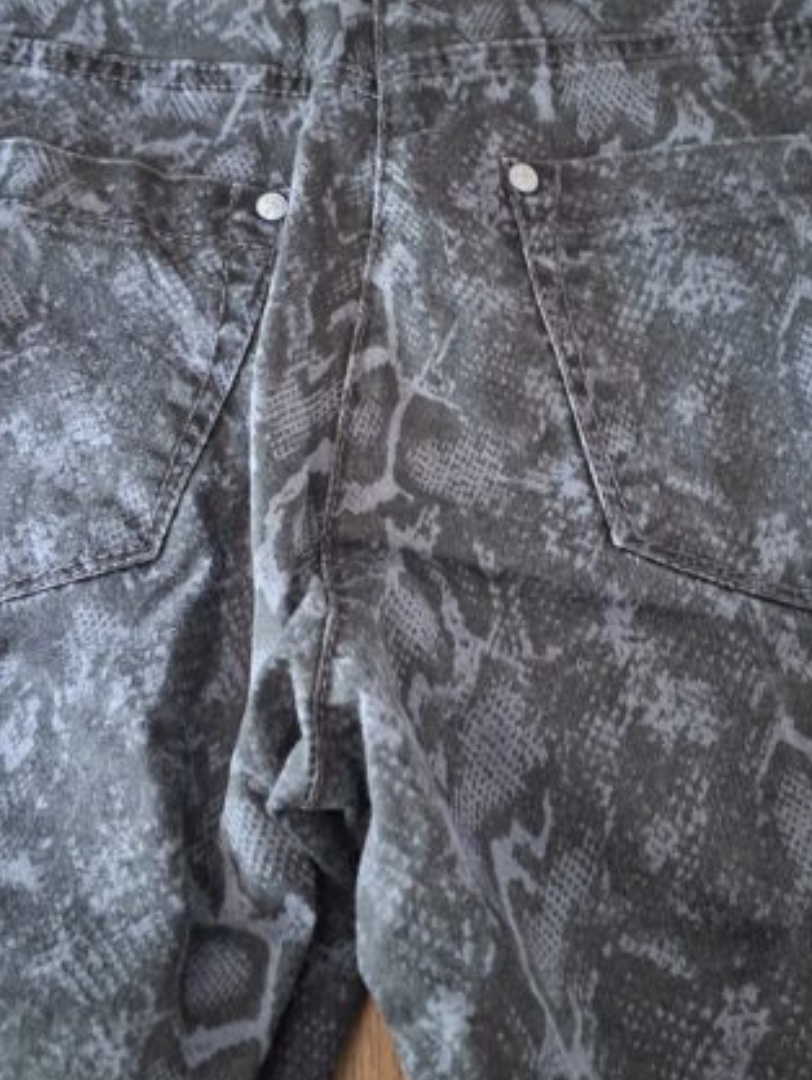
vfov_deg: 42.7
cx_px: 372
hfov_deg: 32.9
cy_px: 434
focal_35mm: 44
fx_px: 1375
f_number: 1.8
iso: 400
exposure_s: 1/25
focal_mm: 5.54
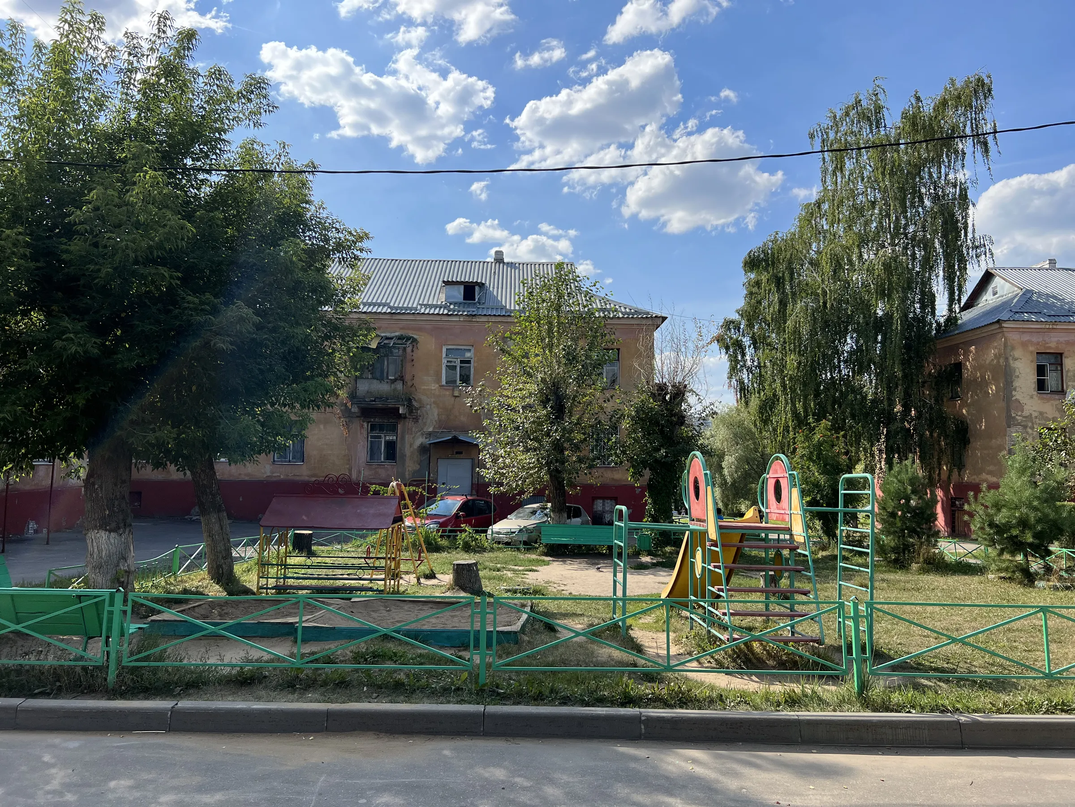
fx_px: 807
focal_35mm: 26
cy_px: 404
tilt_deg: +5.0
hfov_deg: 67.3
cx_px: 538
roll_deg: -1.1
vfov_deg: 53.1
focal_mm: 5.7
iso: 50
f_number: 1.5
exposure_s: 1/4444
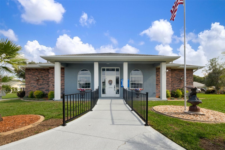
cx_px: 112
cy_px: 75
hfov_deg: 100.4
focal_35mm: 15
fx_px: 94
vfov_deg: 77.3
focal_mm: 10
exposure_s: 1/160
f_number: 7.1
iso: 100
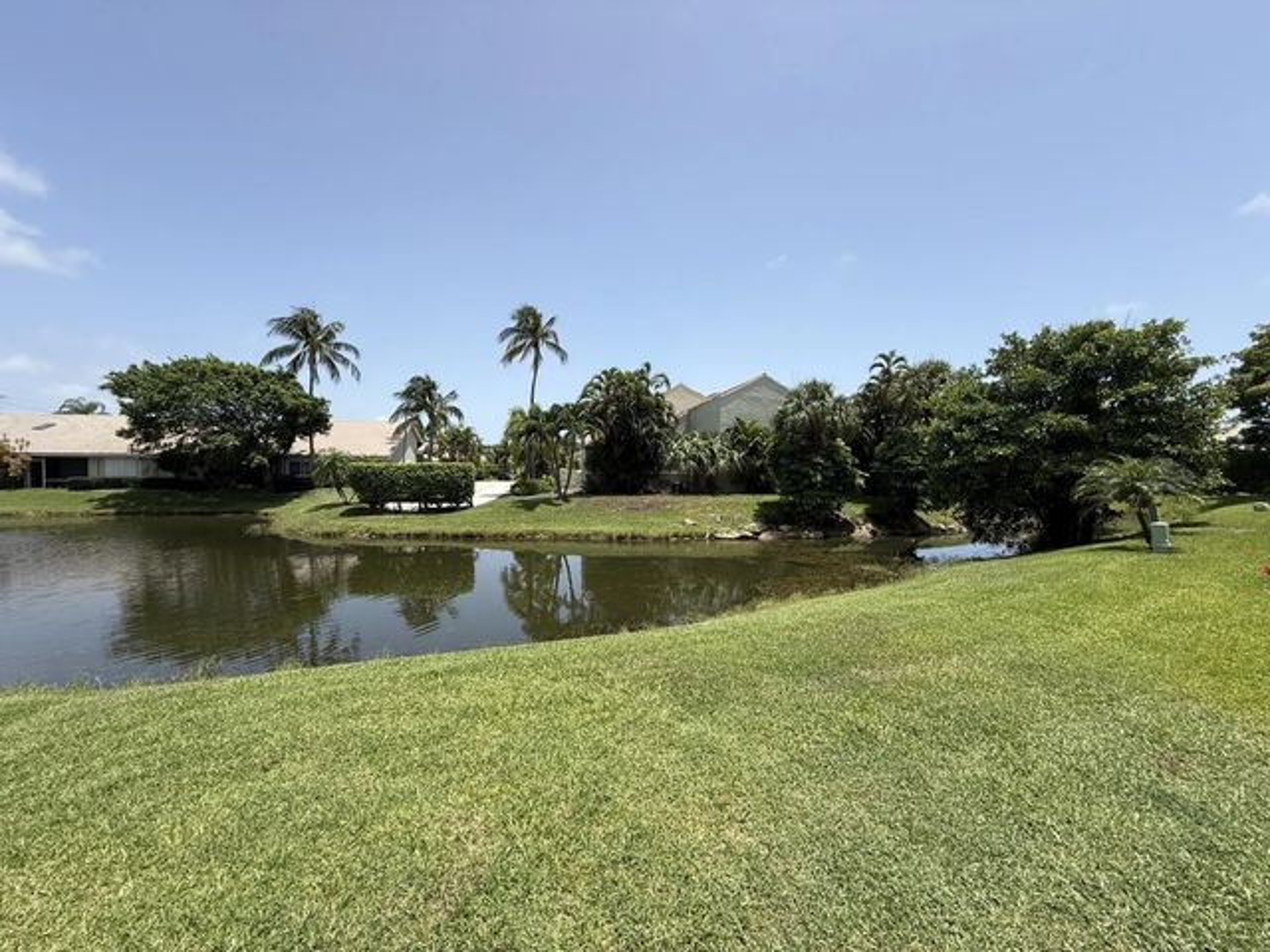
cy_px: 476
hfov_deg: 102.1
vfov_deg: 85.7
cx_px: 635
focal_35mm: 14
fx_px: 514
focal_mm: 2.22
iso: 50
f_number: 2.2
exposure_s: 1/1613
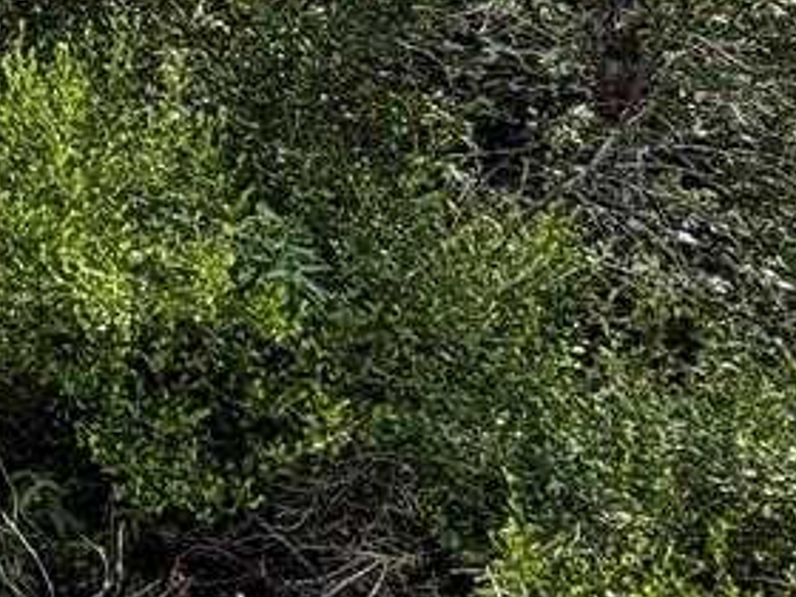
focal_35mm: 80
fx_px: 1840
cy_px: -242
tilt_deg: +1.9
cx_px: -810
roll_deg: +0.2
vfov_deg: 17.0
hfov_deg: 17.4
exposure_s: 1/502
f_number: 2.2
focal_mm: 2.22
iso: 50
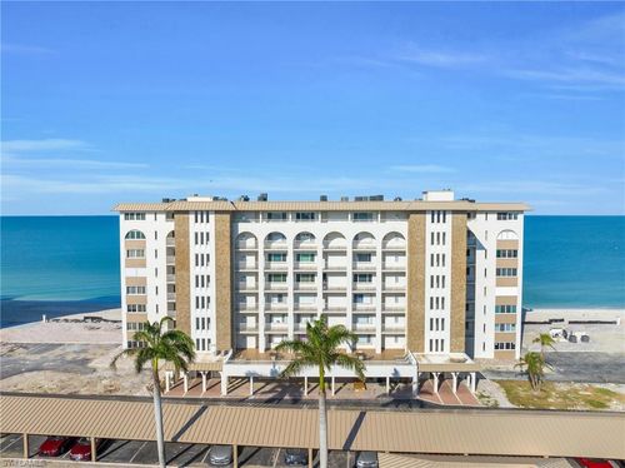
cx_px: 312
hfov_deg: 71.6
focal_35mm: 24
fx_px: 433
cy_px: 234
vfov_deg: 56.7
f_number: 5
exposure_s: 1/1000
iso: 100
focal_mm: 12.29
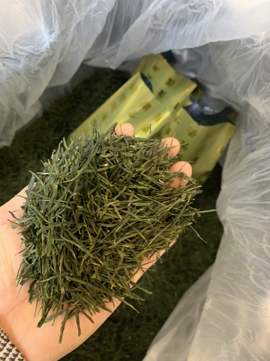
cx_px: 135
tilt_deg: -71.2
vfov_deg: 67.3
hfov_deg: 53.1
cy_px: 180
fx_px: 270
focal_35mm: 26
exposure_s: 1/25
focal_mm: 4.25
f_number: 1.8
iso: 500
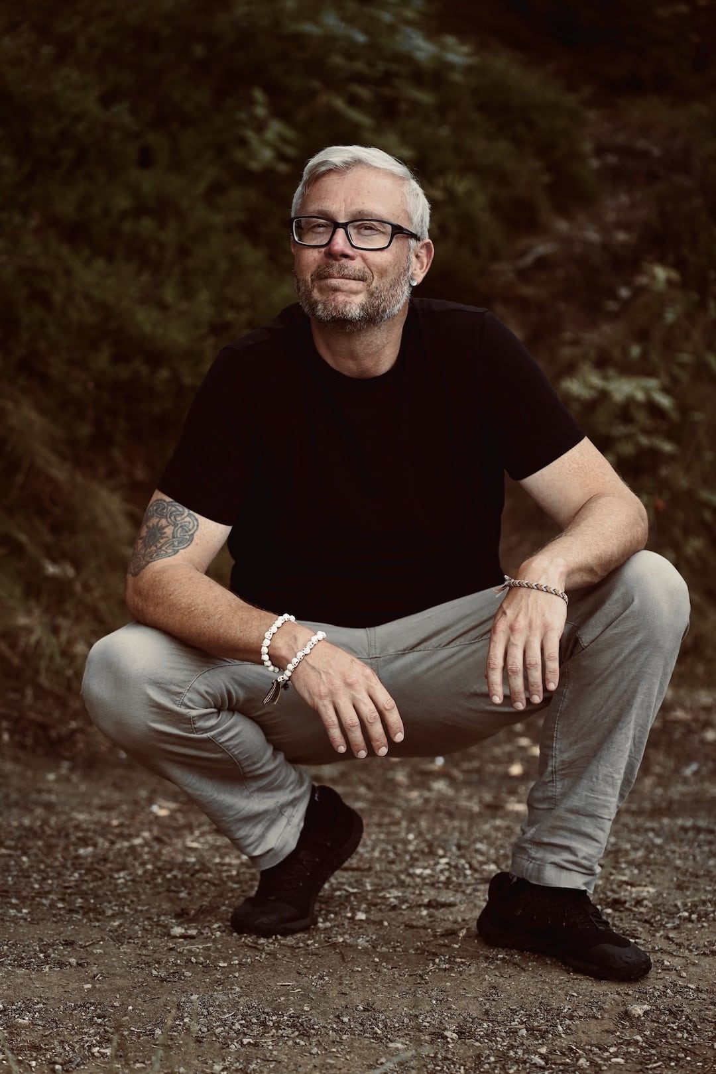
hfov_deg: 16.1
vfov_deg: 23.9
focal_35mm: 85
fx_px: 2536
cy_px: 537
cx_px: 358
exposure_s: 1/2000
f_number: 3.5
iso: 1000
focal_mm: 85
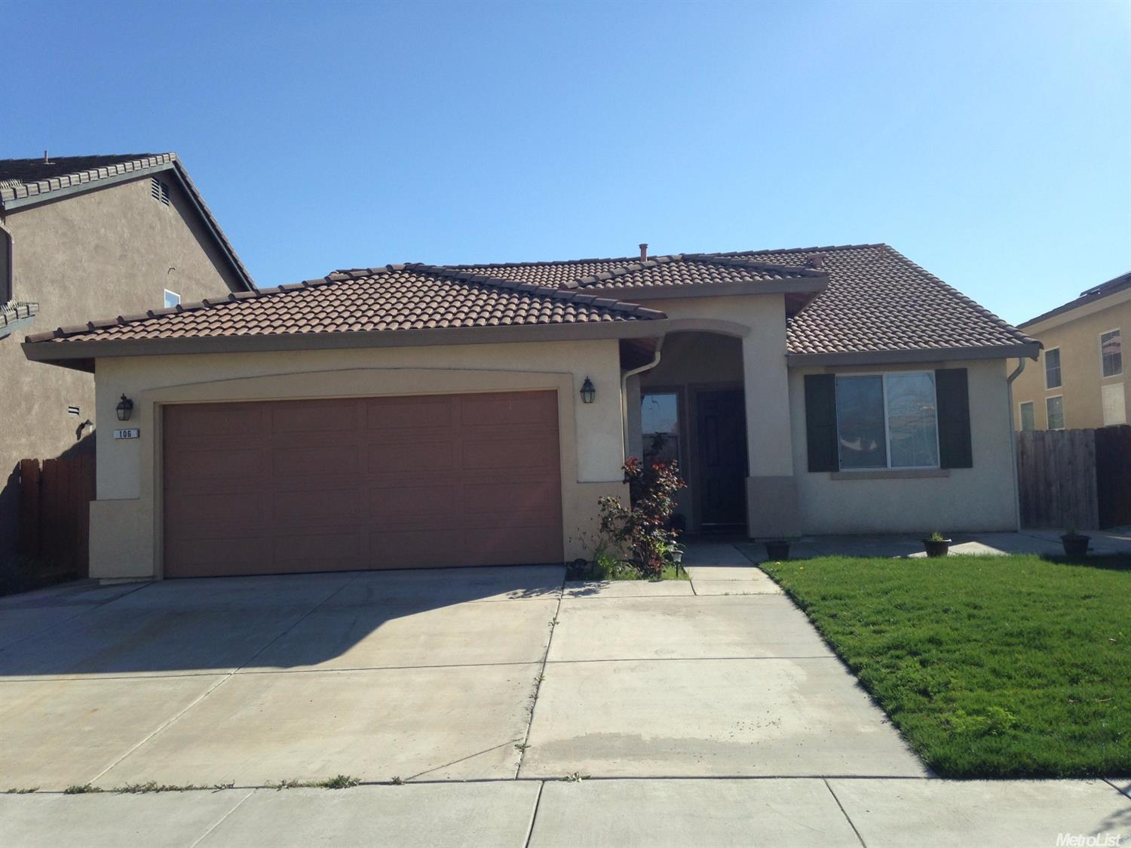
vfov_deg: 42.9
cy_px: 424
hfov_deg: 55.4
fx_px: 1078
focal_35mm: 33
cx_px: 566
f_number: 2.4
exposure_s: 1/1466
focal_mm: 4.12
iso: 50
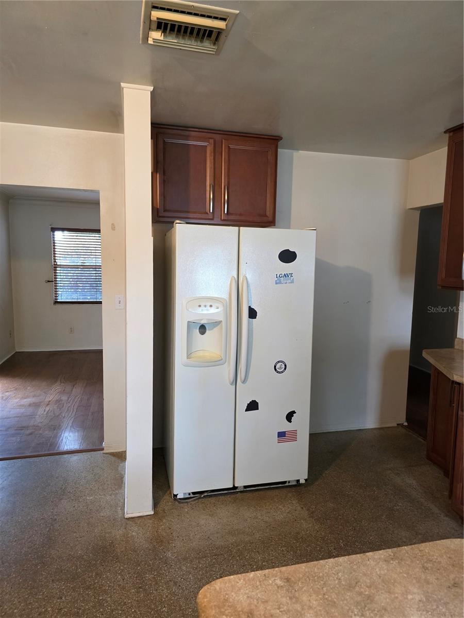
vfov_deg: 73.9
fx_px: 411
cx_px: 232
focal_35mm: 23
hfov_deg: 58.9
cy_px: 309
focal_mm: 6.3
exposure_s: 1/120
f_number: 1.7
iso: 640
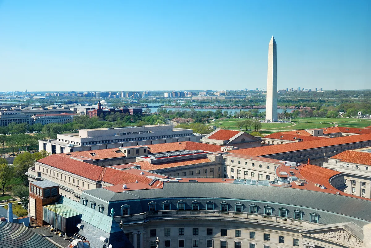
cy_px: 124
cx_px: 186
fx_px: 402
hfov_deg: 49.5
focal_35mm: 39
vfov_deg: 34.3
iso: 100
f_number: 8
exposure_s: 1/100
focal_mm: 26
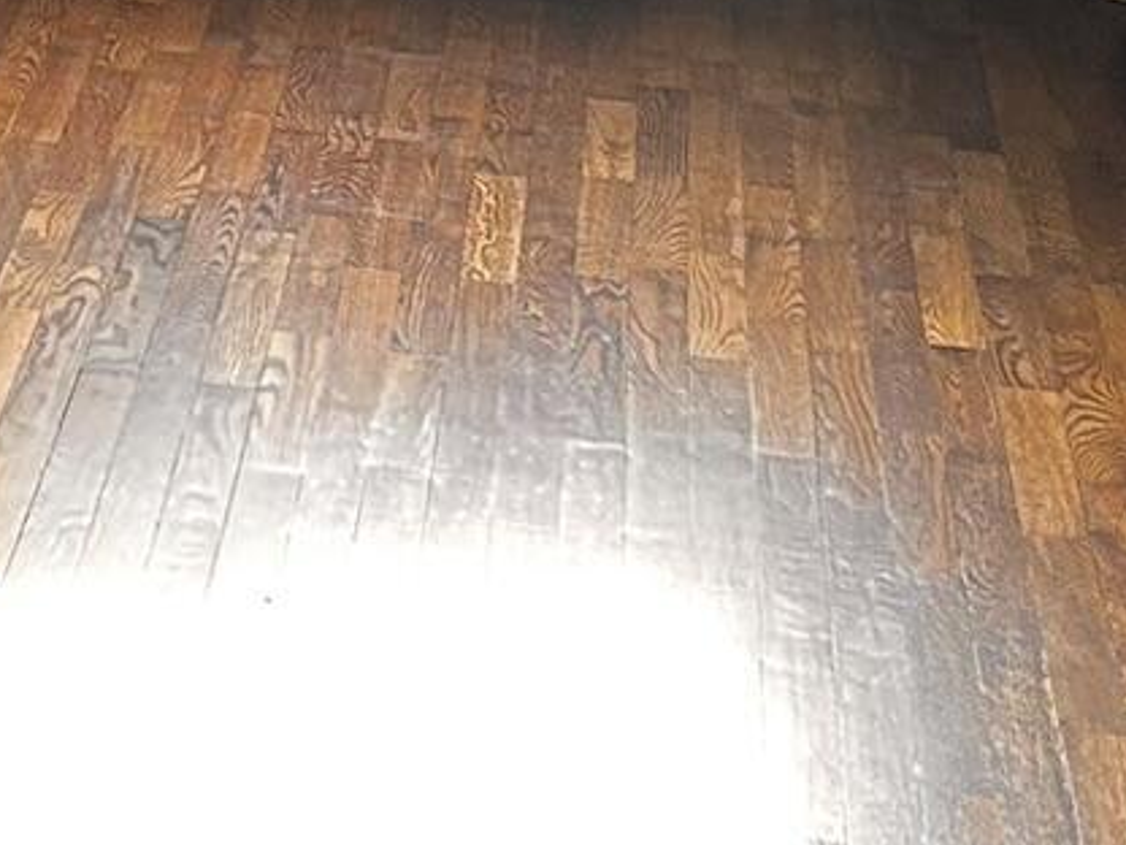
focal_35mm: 128
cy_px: -821
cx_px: -338
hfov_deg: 14.7
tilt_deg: -5.3
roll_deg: -0.2
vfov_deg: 10.6
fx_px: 4164
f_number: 1.5
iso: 125
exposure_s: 1/82
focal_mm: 5.7
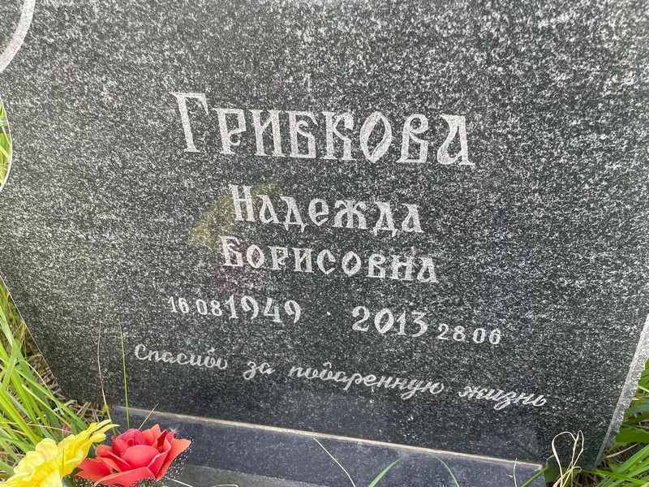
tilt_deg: -36.6
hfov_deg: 67.3
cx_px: 324
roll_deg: +4.4
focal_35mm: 26
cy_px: 244
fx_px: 487
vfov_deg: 53.1
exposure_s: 1/254
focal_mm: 4.2
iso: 32
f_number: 1.6
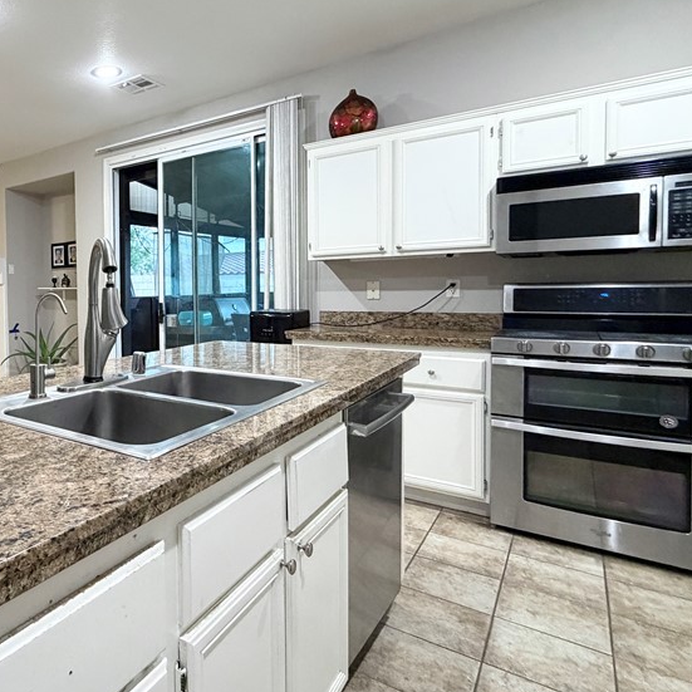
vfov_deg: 67.0
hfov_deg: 59.3
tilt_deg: -2.5
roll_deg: +1.2
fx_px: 520
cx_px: 95
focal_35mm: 23
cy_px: 304
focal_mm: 2.22
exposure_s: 1/60
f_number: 2.2
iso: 500
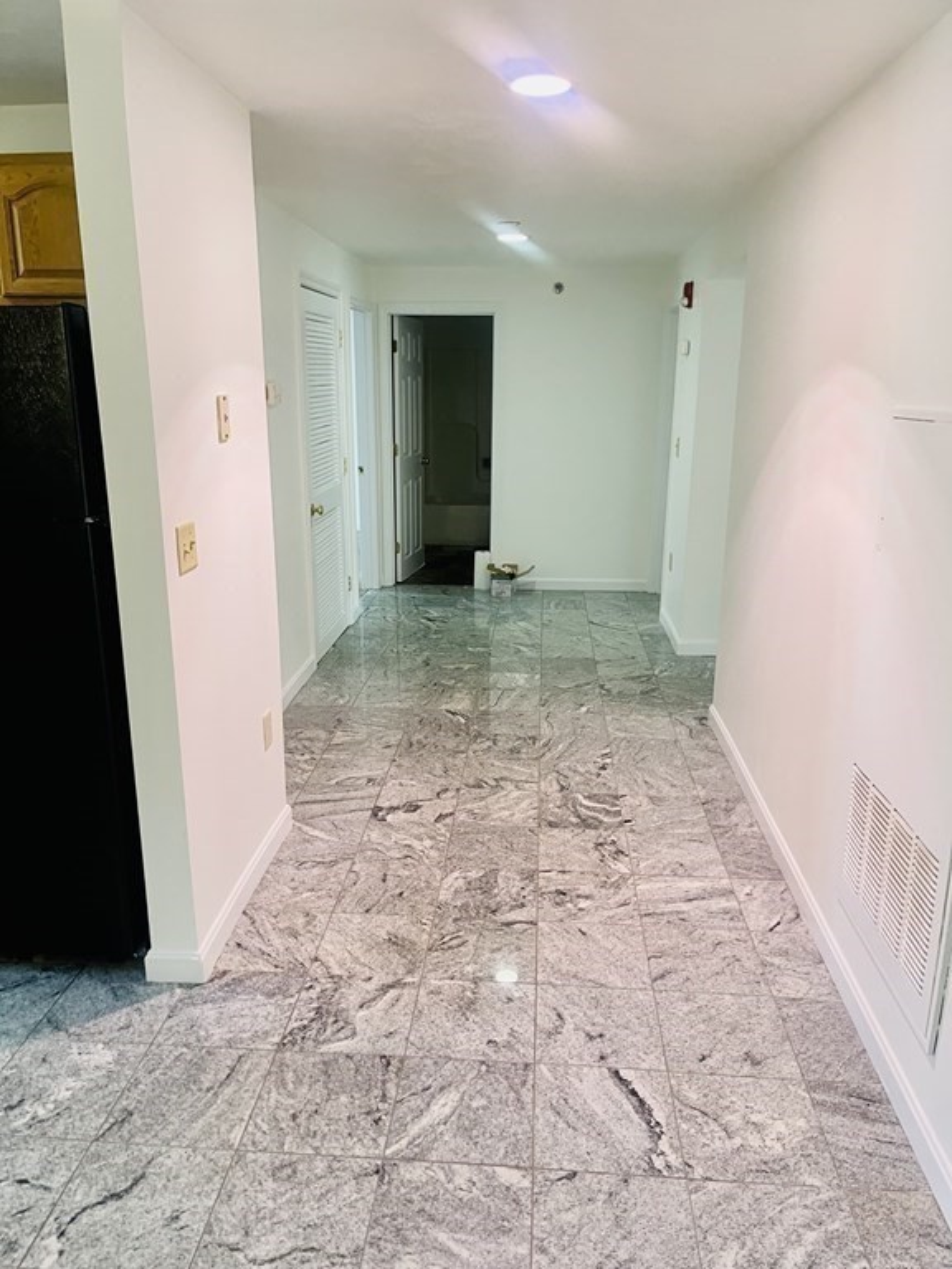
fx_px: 953
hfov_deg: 53.1
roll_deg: +0.4
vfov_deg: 67.3
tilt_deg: -16.1
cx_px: 476
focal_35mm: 26
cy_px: 634
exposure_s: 1/60
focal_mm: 5.1
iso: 250
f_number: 1.6
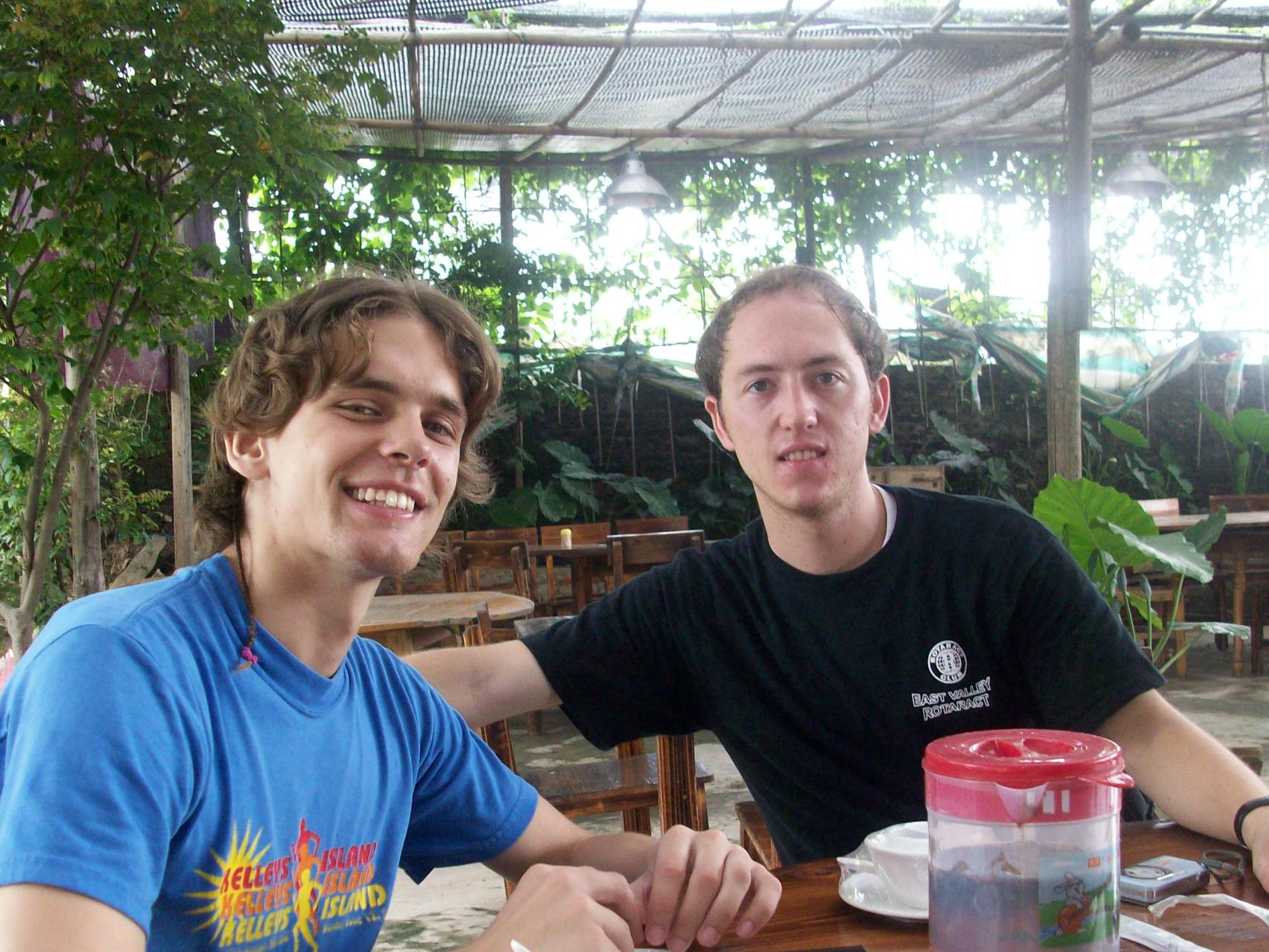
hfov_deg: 45.8
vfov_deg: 35.1
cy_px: 519
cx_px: 632
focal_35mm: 41
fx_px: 1503
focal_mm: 5.7
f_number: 2.8
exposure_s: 1/100
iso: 160
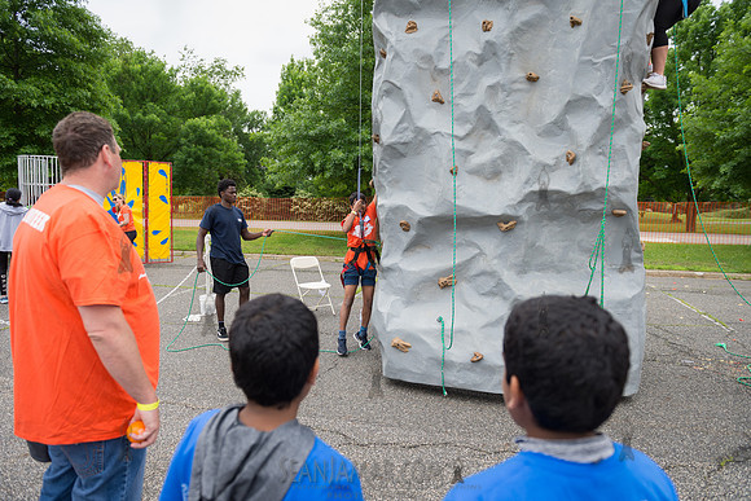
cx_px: 376
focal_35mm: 24
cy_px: 250
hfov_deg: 73.7
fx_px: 501
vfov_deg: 53.2
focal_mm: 24
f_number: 3.5
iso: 200
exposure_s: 1/800
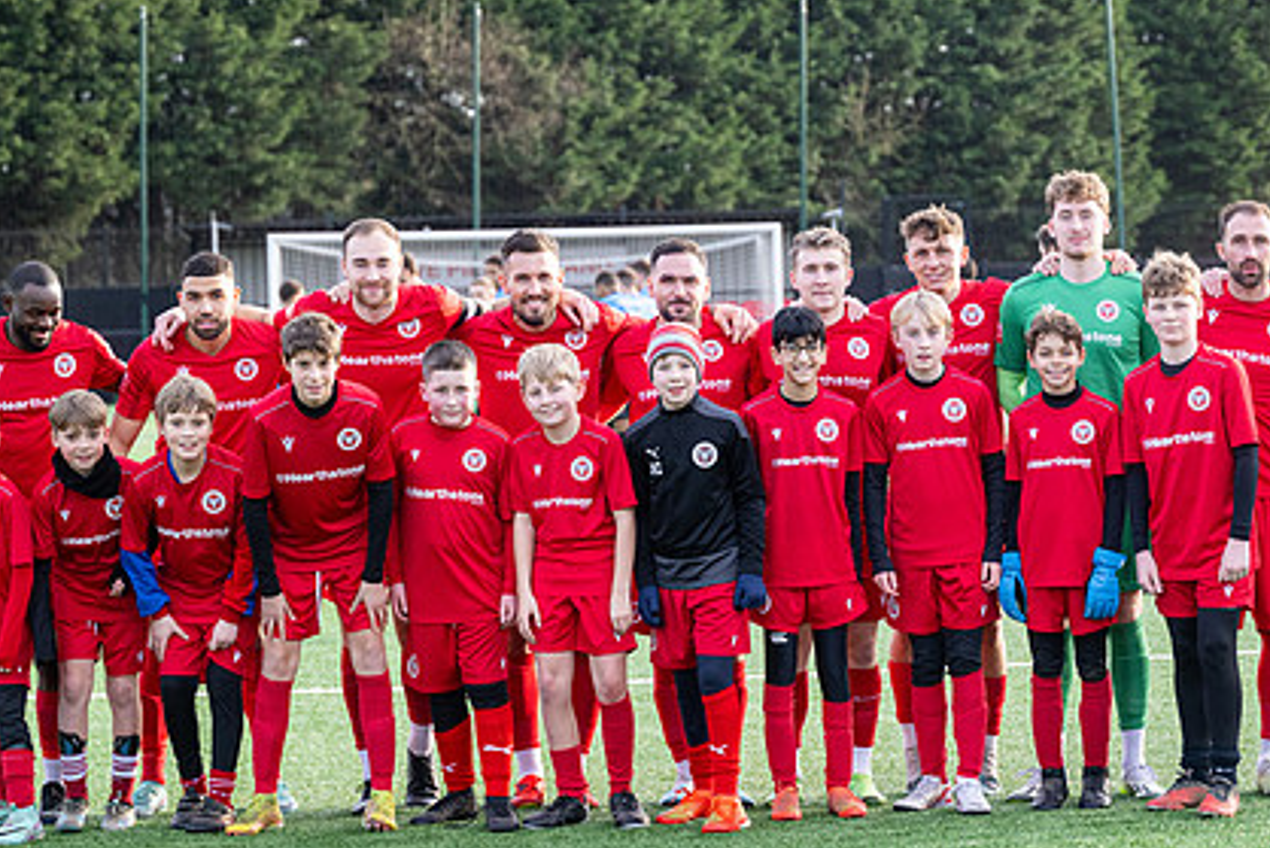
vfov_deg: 9.1
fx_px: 5328
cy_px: 454
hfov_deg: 13.6
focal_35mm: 151
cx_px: 870
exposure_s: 1/1000
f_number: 4
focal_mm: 98
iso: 800
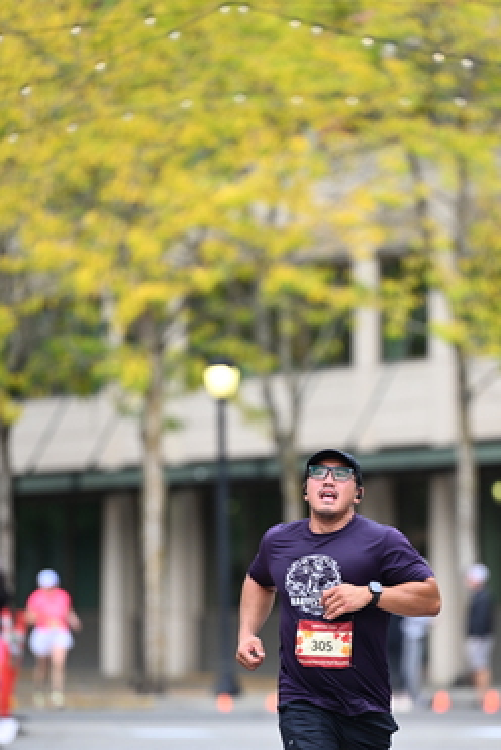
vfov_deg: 7.5
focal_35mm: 274
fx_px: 5709
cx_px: 367
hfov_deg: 5.0
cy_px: 487
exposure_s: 1/1600
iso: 1000
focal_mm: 185
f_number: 2.8
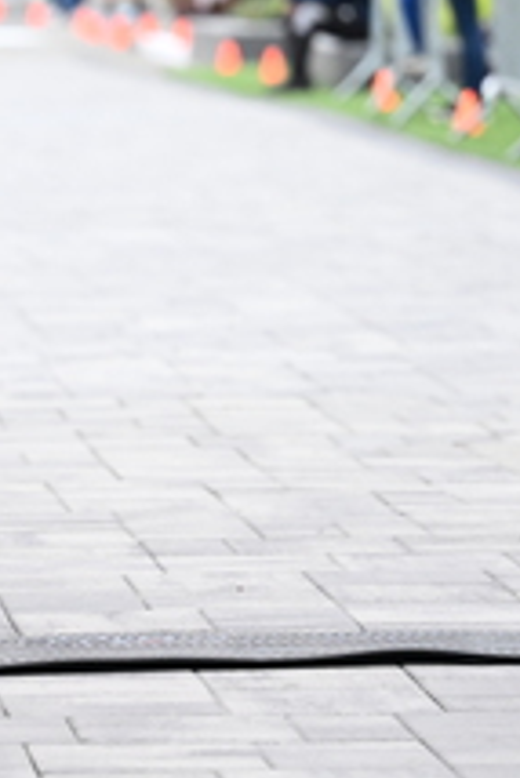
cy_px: 91
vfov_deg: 6.7
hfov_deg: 4.4
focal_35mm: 309
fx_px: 6684
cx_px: 16
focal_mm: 120
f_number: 2.8
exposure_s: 1/1250
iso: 1600
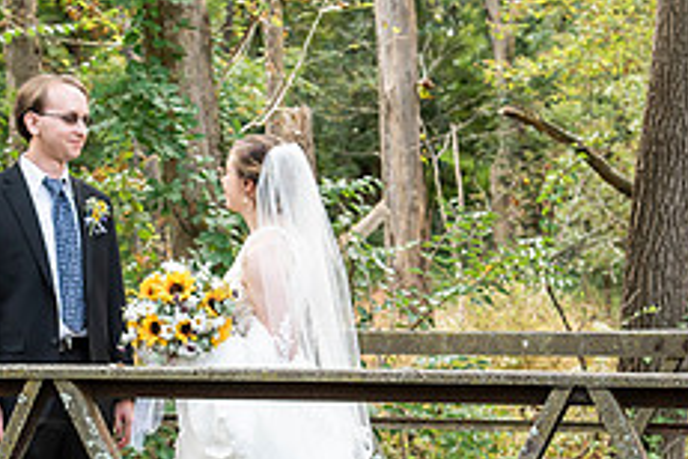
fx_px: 1987
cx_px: 241
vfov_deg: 13.1
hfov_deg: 19.6
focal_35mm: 104
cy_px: 370
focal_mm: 38
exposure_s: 1/250
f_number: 4
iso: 400
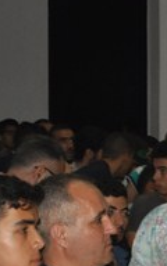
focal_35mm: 280
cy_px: 211
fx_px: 2037
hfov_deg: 4.7
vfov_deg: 7.5
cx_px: 213
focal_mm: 55
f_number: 5.6
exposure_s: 1/60
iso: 800
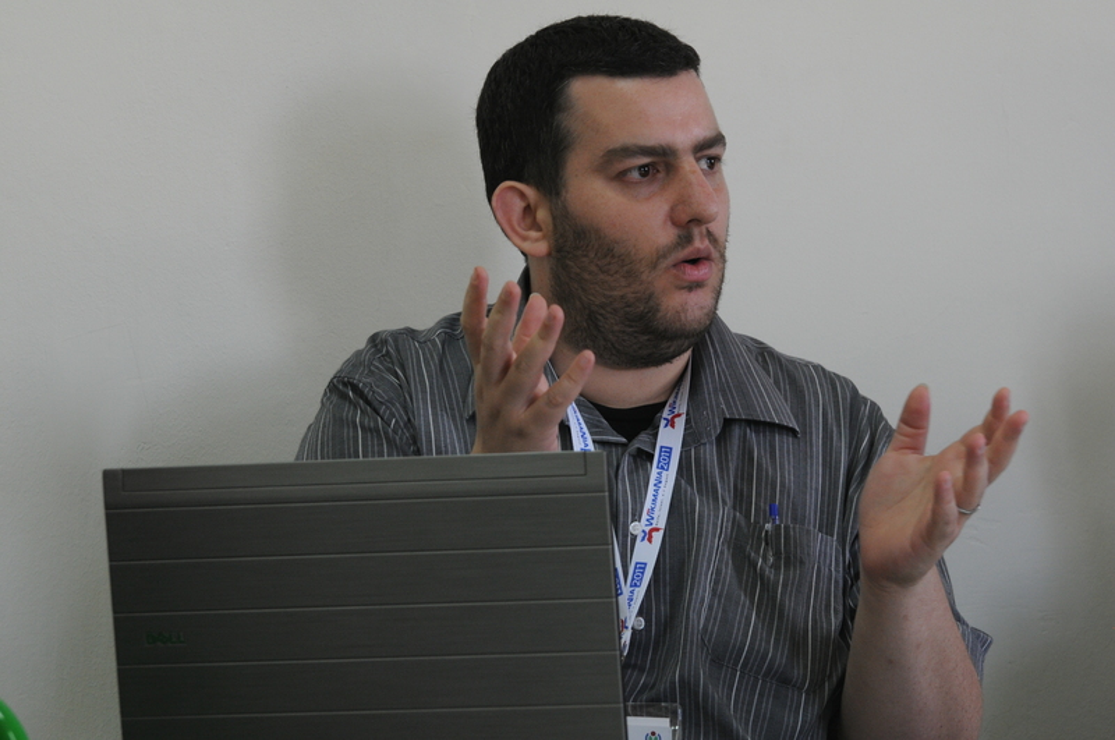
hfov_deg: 12.5
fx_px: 5103
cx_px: 558
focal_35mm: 165
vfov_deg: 8.3
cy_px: 370
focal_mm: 110
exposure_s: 1/80
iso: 800
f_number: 5.6
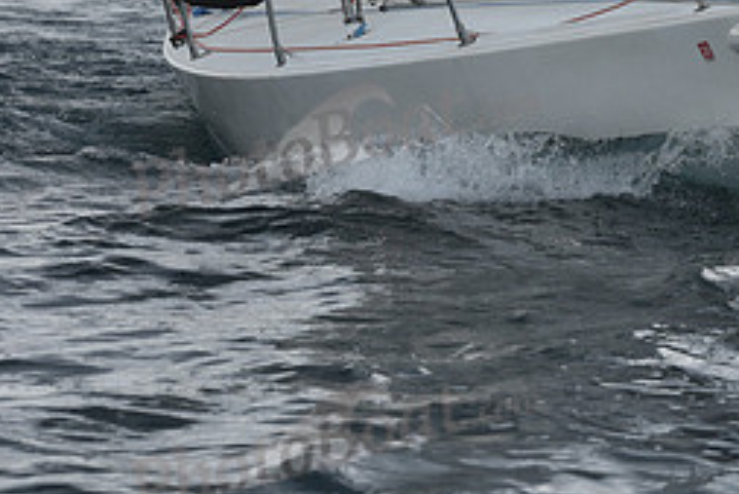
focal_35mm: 287
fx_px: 5895
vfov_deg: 4.8
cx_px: 695
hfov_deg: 7.2
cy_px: -48
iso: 250
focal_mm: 125
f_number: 8
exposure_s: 1/800
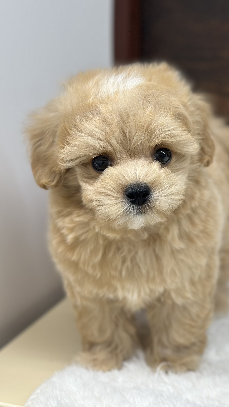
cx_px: 156
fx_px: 756
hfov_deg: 17.2
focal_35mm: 70
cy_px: 204
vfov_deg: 30.2
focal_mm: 6.86
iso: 125
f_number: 1.78
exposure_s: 1/141
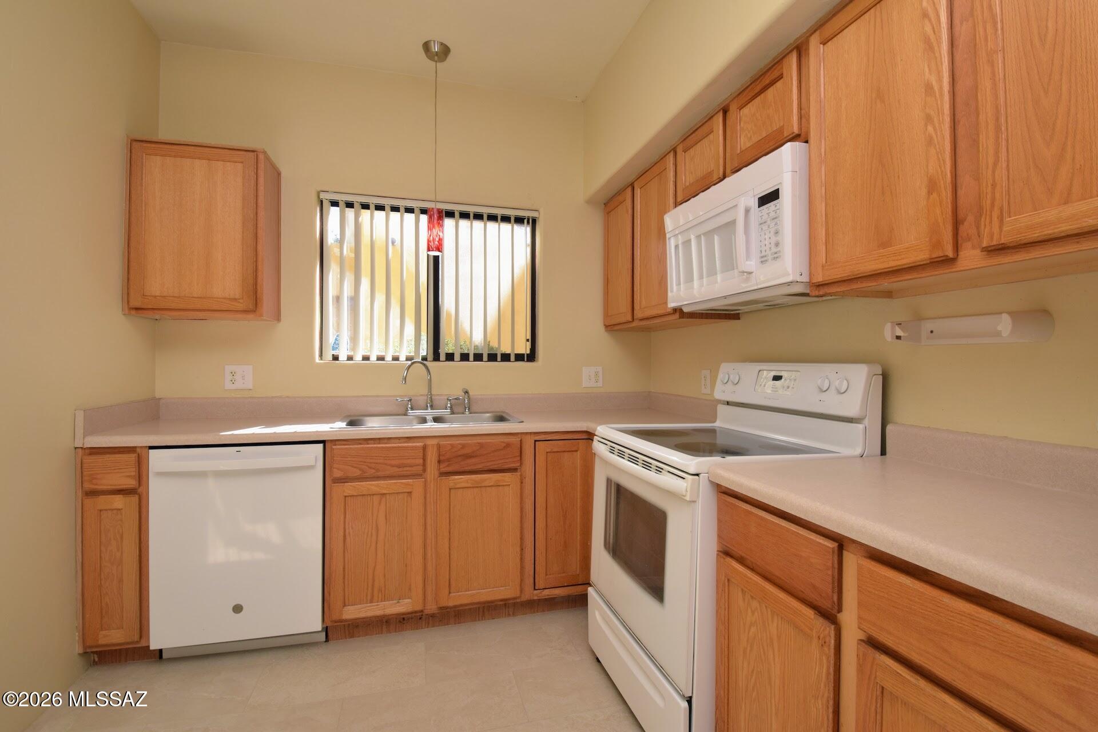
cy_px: 366
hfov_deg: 95.0
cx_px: 549
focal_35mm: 16
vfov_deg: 72.1
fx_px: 503
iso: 400
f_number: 9
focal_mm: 11
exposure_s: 1/100
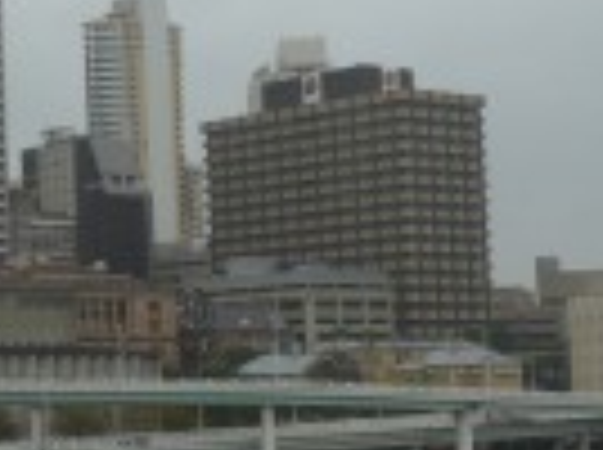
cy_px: 198
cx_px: -310
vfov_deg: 12.8
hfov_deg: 15.7
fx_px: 2000
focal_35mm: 115
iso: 100
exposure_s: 1/160
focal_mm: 7.4
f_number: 4
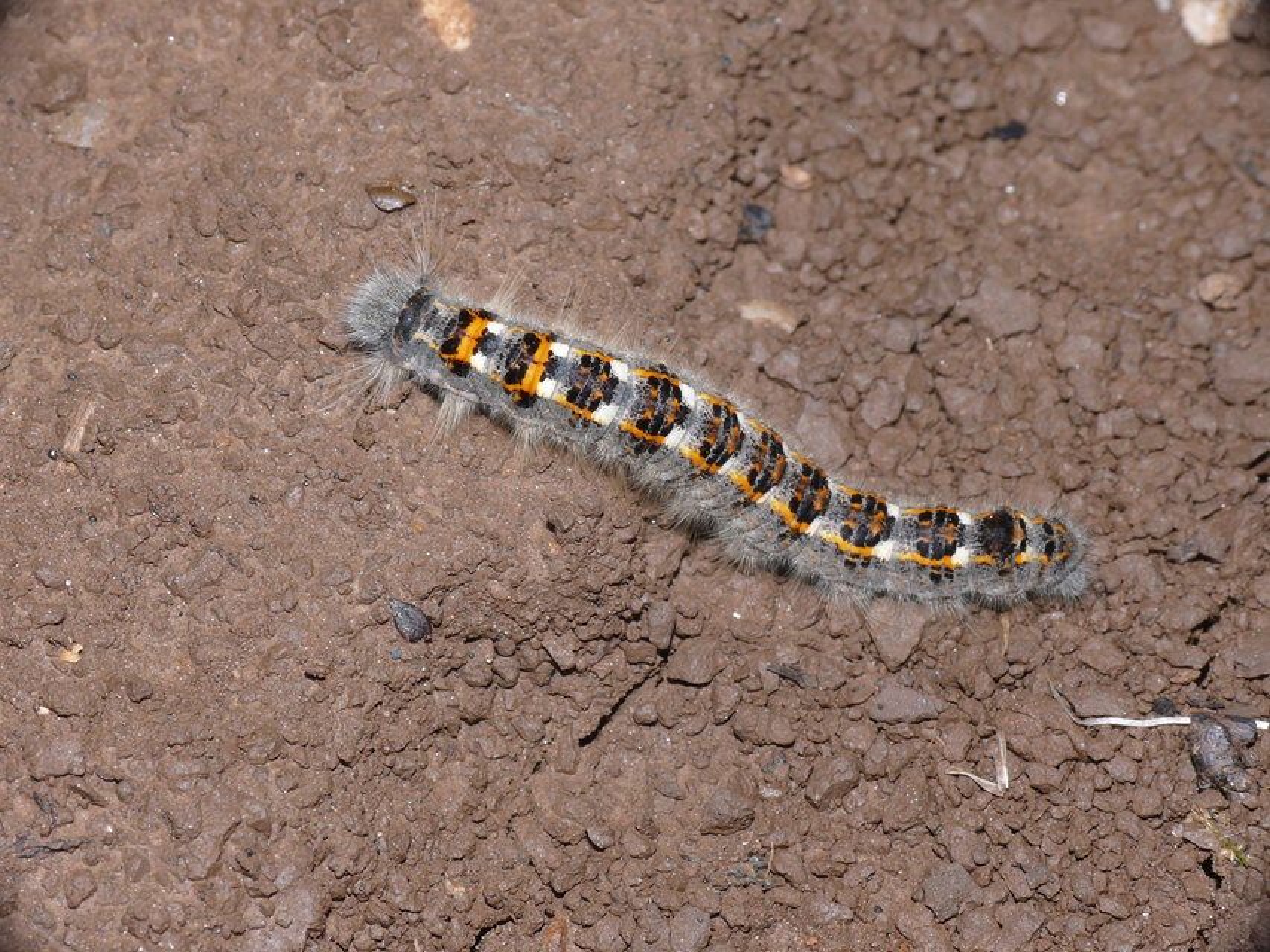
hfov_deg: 16.0
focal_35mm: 123
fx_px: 4513
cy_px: 476
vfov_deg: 12.1
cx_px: 635
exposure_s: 1/640
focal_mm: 26.1
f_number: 9
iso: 100
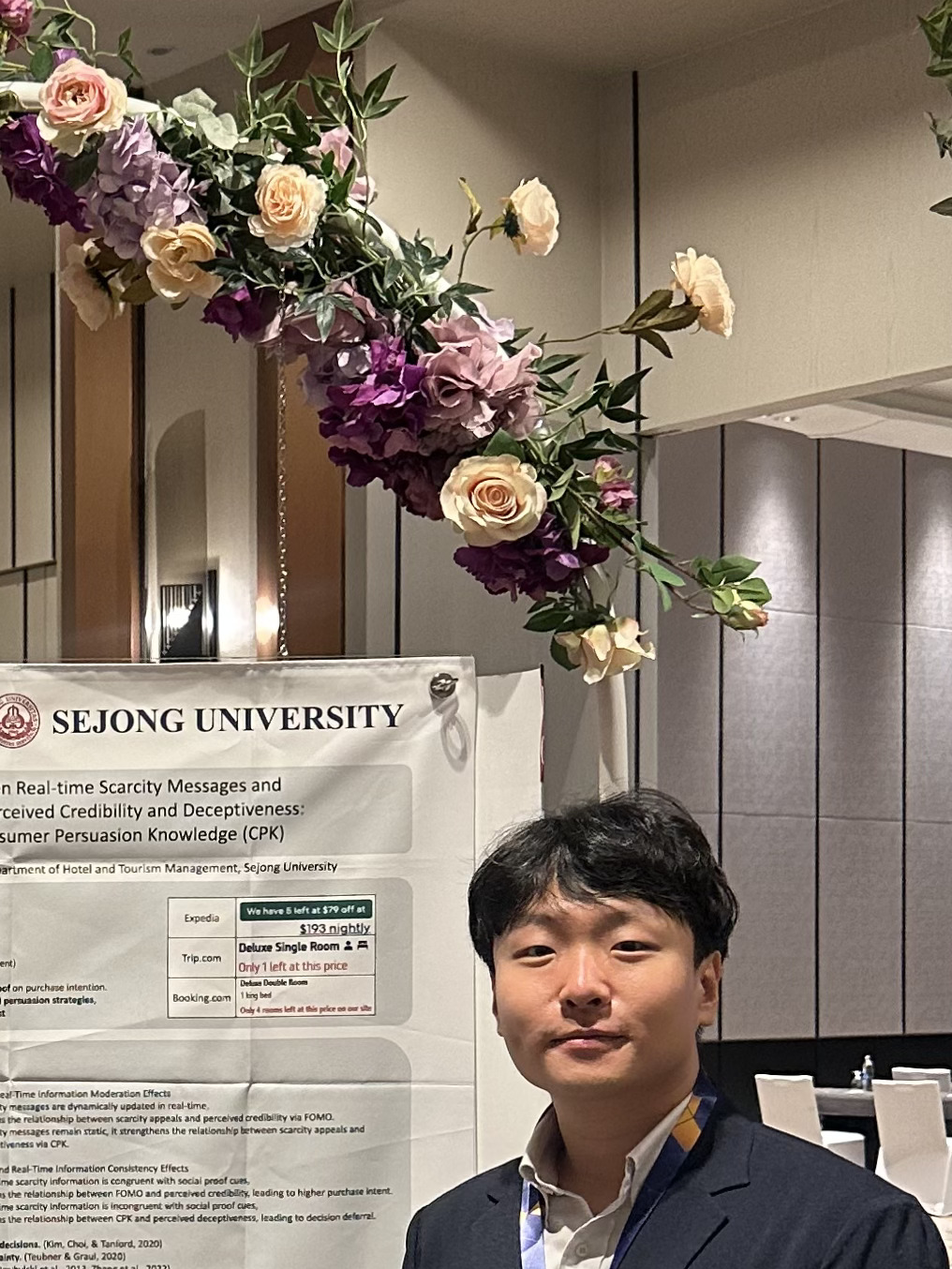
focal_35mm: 53
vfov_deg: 33.6
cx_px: -81
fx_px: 1943
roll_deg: -0.4
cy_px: 1219
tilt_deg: -2.7
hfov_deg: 25.6
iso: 200
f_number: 1.78
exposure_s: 1/94
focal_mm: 6.86
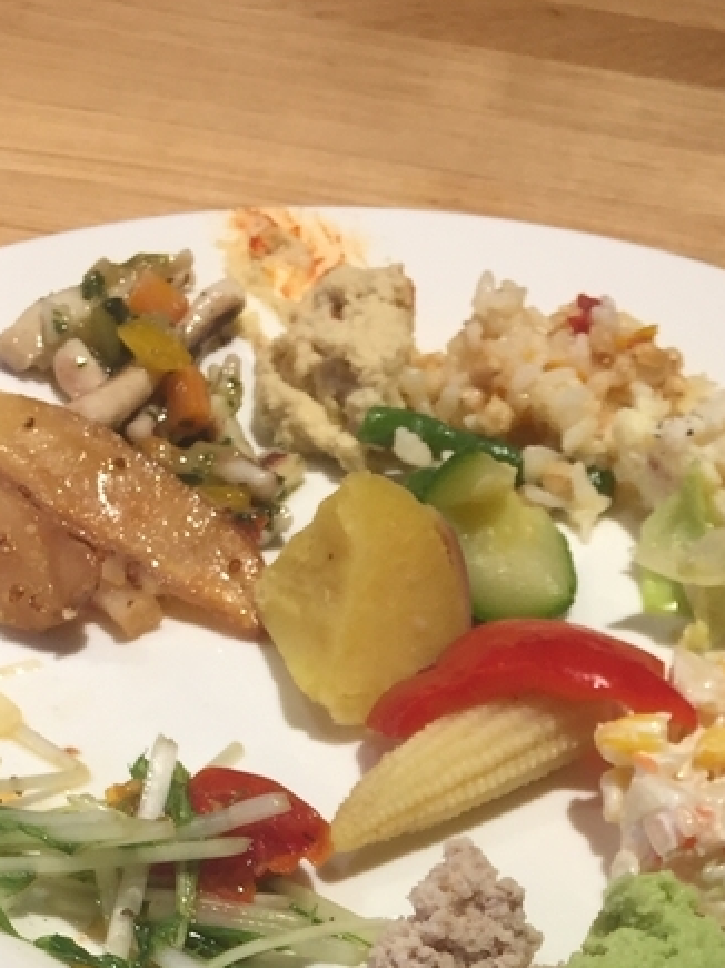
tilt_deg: -50.3
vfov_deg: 21.7
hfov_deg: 18.2
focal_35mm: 80
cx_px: 598
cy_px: 1306
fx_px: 2235
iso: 32
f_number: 2.2
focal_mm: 4.15
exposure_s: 1/50
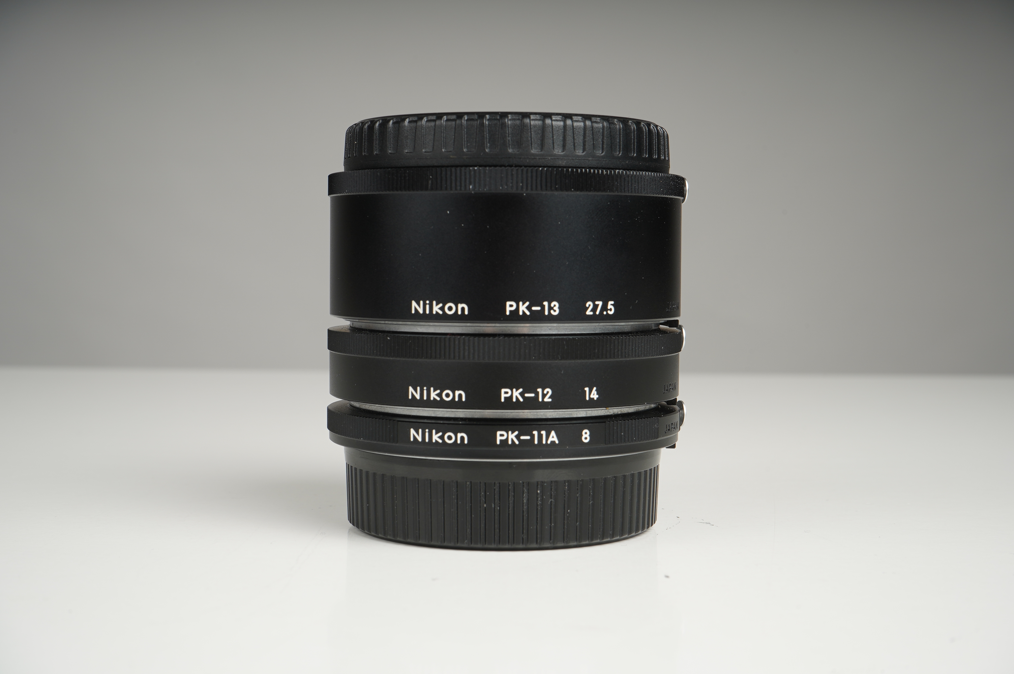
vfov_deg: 26.9
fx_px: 1407
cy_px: 337
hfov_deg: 39.6
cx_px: 507
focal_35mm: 50
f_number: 16
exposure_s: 1/200
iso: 200
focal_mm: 50
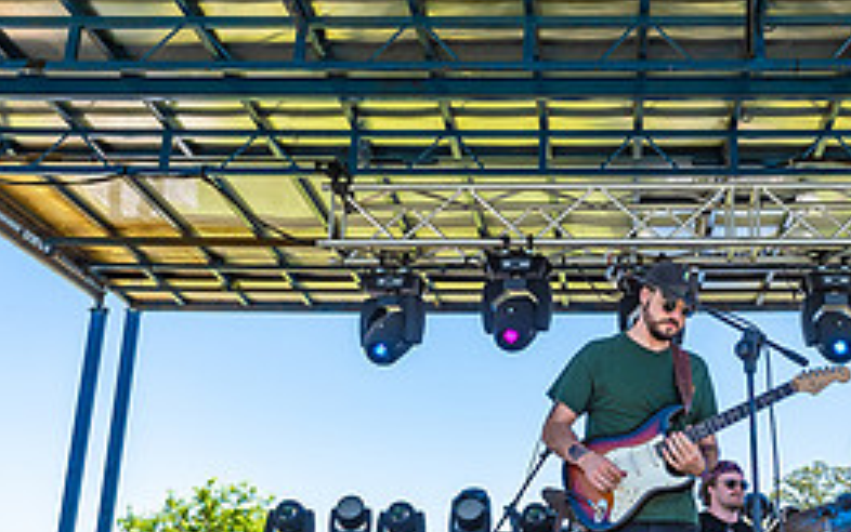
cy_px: 154
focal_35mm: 55
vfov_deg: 23.4
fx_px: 1276
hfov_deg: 36.3
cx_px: 601
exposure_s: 1/125
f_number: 6.3
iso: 100
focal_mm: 24
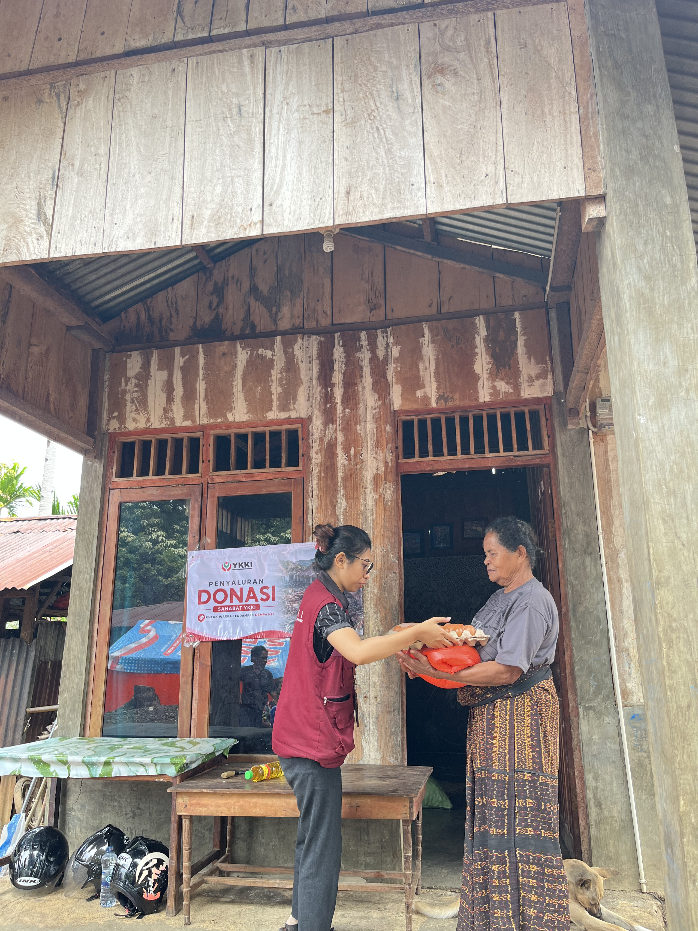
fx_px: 699
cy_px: 466
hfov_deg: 53.1
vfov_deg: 67.3
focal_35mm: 26
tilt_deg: +15.6
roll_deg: +1.5
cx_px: 349
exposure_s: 1/121
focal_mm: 5.1
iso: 80
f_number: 1.6
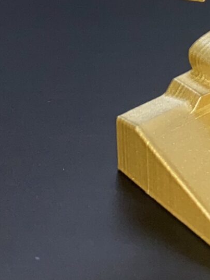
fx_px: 1003
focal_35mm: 124
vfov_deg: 13.7
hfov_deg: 11.5
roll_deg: -0.5
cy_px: -267
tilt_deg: -11.2
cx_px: 316
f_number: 1.8
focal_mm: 4.25
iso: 32
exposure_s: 1/17
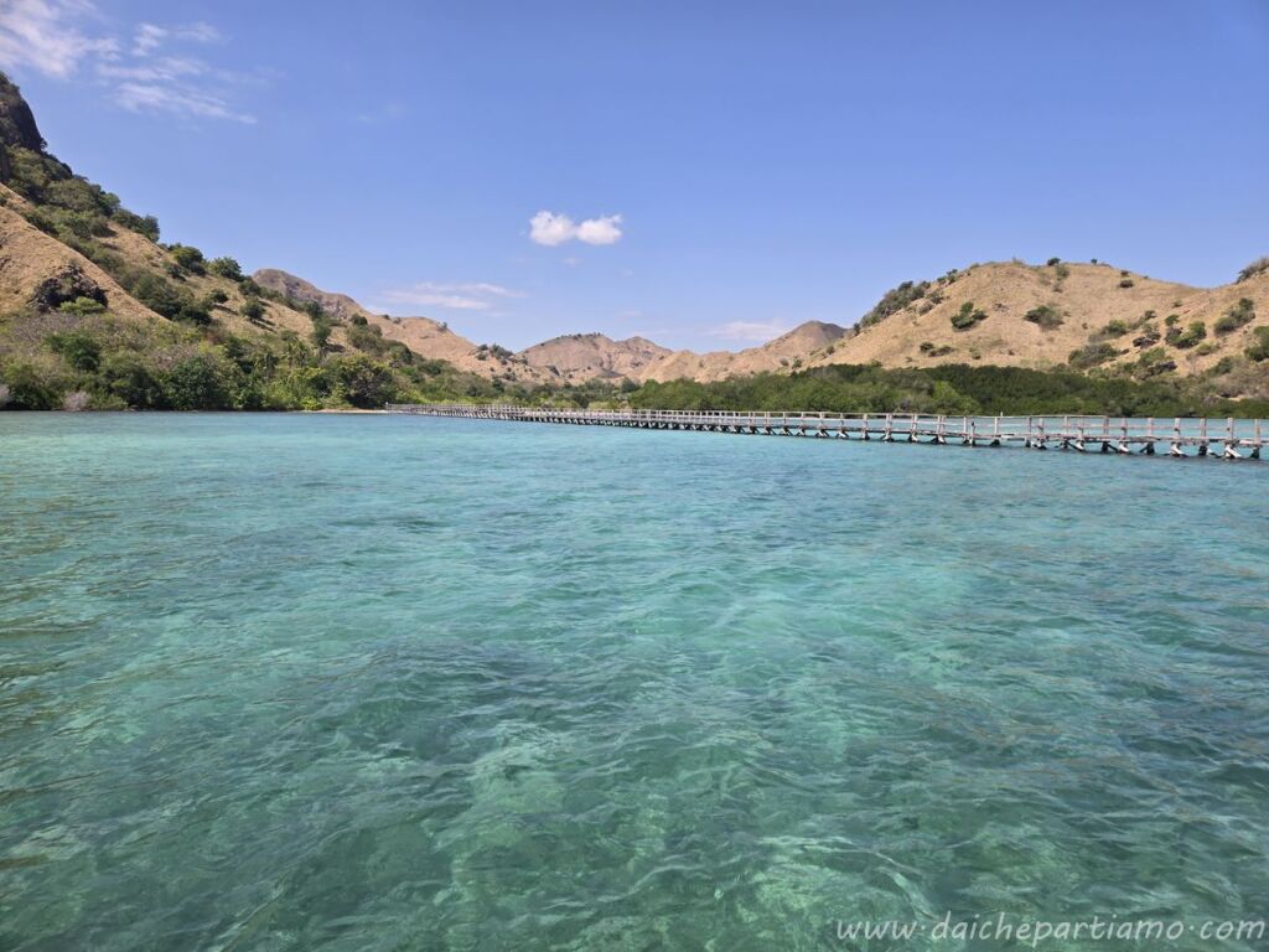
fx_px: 843
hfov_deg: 73.9
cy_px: 476
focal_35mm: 23
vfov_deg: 58.9
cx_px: 634
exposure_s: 1/1854
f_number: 1.8
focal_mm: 5.4
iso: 25
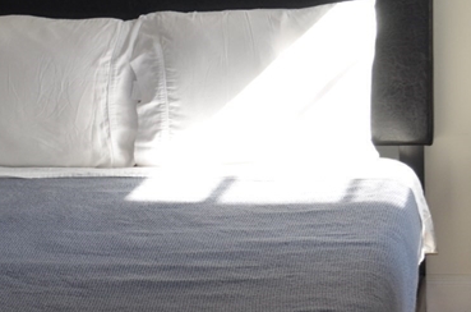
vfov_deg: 9.1
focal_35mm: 150
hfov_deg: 13.7
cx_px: 162
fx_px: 1957
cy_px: 165
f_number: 5
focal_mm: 36
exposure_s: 1/100
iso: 400
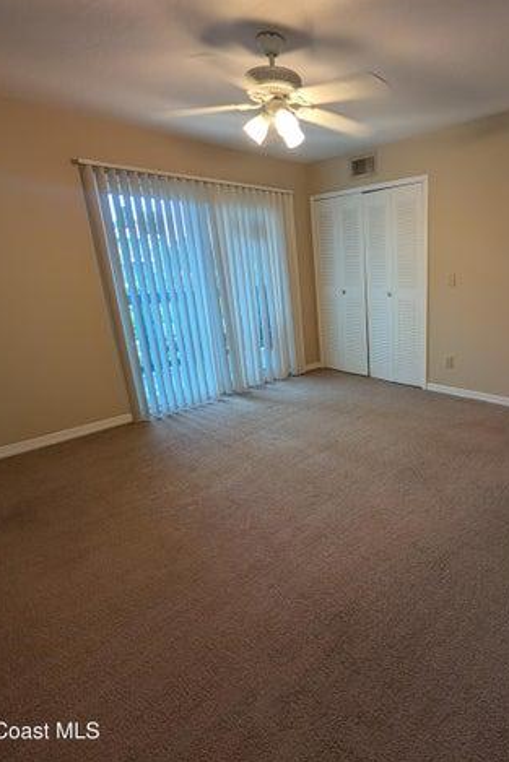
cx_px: 371
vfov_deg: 93.3
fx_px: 360
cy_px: 377
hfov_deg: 66.8
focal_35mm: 17
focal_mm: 2.02
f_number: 1.7
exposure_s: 1/60
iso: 63
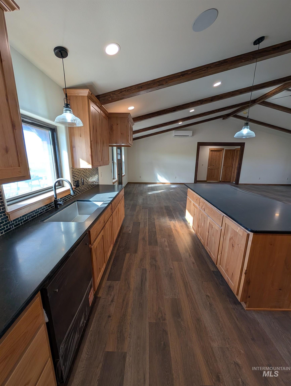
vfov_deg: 110.5
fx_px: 134
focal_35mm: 12
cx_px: 146
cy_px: 193
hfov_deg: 94.6
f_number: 1.7
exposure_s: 1/212
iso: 70
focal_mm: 2.02
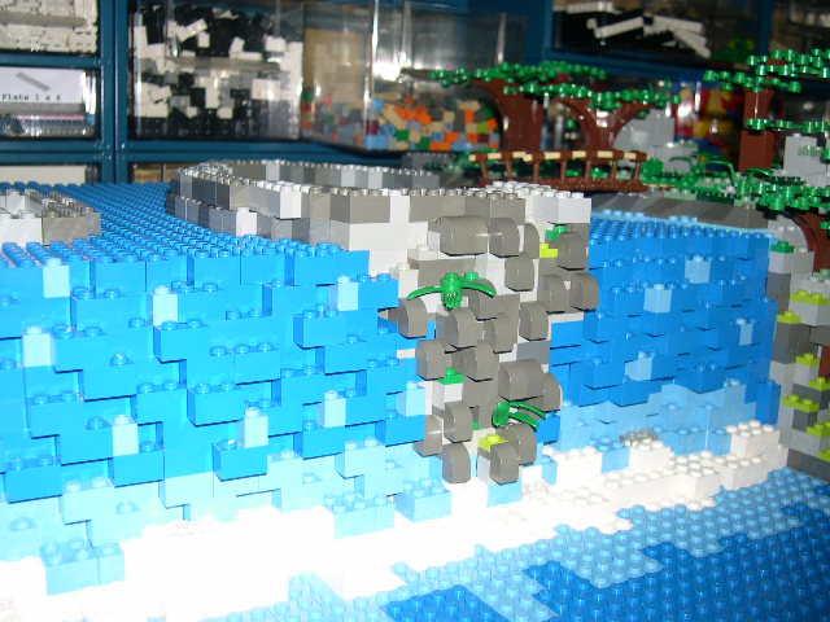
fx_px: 911
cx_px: 415
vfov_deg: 37.7
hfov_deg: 49.0
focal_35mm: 38
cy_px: 311
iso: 100
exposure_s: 1/60
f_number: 2.8
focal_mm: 8
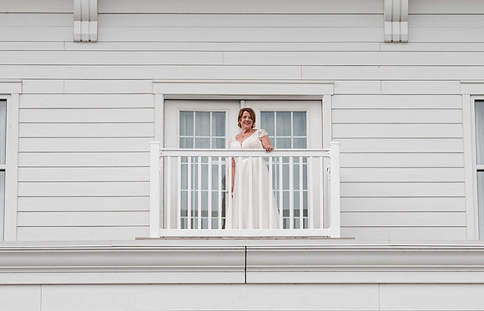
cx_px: 259
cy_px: 160
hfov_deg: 9.6
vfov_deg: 6.2
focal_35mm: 217
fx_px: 2881
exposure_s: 1/500
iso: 50
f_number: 3.2
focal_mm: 85
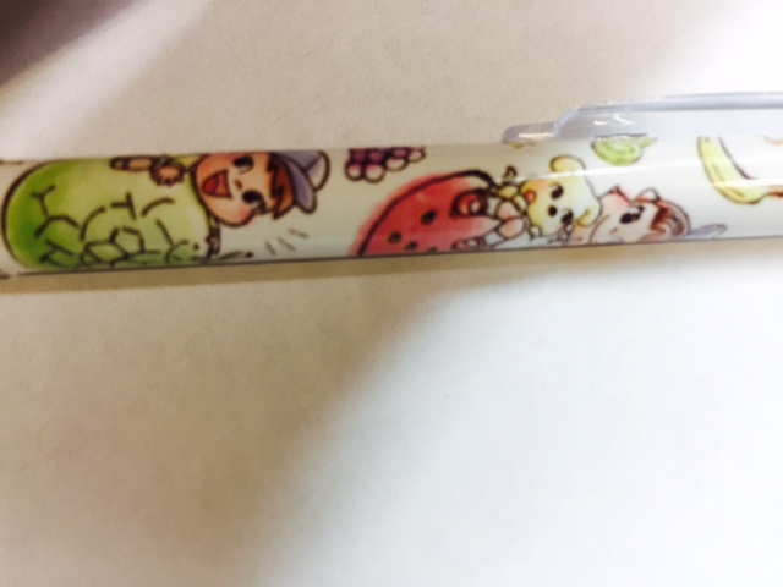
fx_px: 656
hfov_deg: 61.7
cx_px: 392
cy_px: 294
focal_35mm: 29
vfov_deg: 48.2
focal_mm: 4.15
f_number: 2.2
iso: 125
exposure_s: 1/33
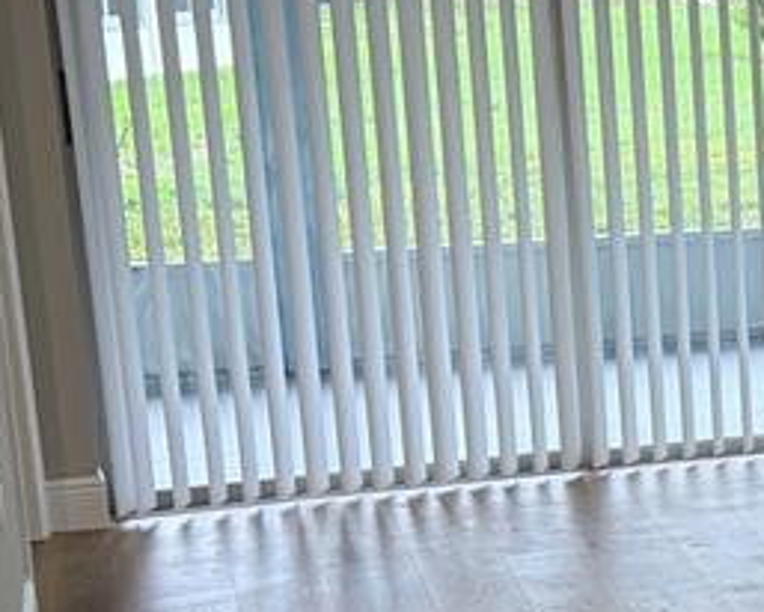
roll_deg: +0.5
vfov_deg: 15.2
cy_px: 389
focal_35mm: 101
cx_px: 1305
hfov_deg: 16.4
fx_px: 2285
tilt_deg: -11.1
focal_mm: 5.96
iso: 100
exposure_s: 1/60
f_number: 1.6
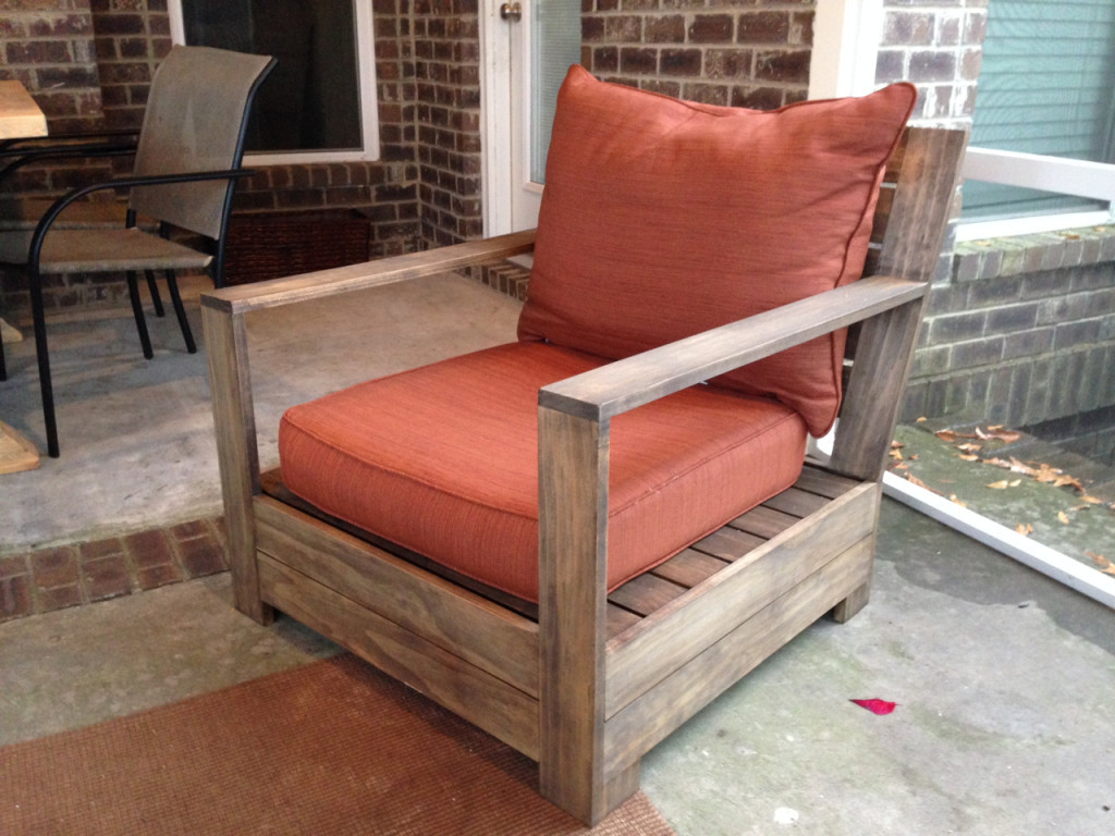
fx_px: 1063
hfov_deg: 55.4
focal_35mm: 33
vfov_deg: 42.9
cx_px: 558
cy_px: 418
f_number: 2.4
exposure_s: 1/20
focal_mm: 4.12
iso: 320
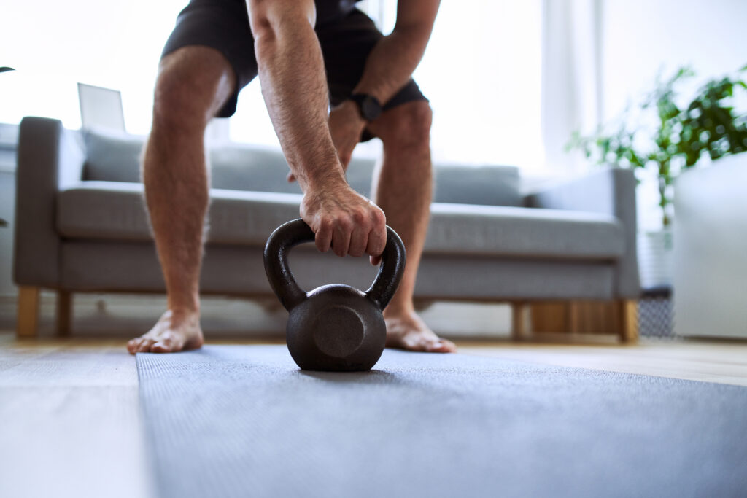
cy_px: 249
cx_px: 374
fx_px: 726
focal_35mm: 35
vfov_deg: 37.9
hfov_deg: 54.4
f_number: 2
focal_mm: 35
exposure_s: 1/1000
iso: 640
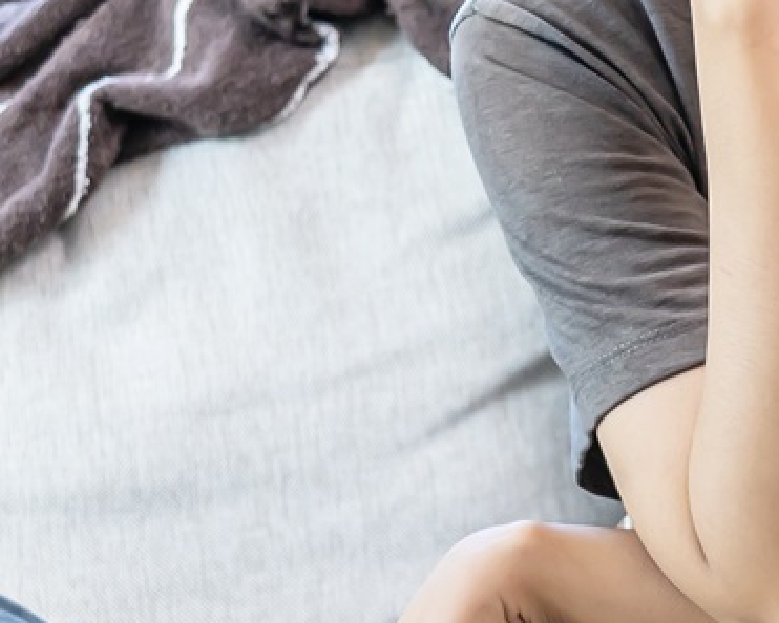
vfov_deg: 8.8
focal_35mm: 175
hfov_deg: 10.9
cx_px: 873
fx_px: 4036
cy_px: 241
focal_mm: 36
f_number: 4
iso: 500
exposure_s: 1/100
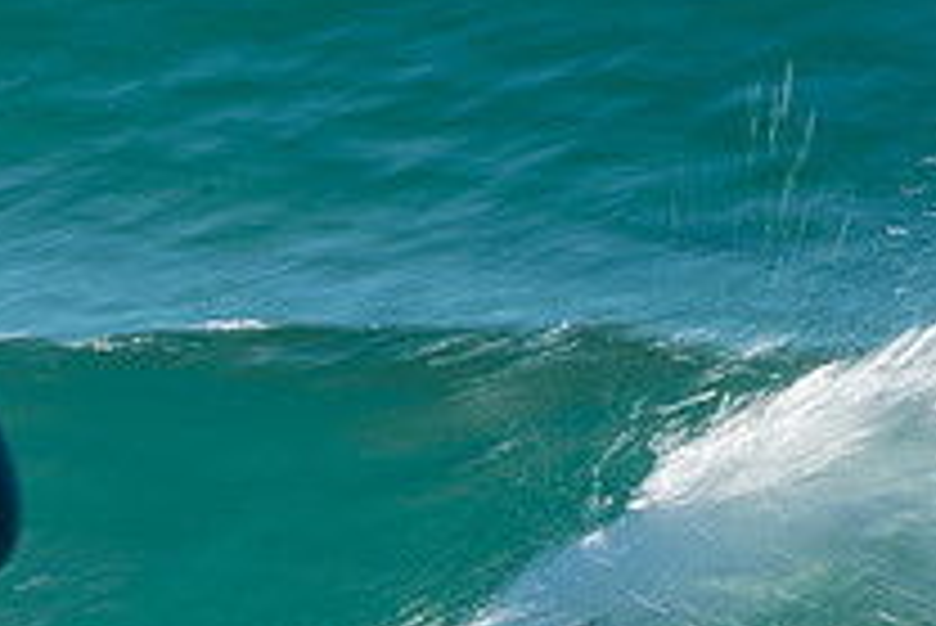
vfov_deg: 0.8
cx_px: -171
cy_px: 772
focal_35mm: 1672
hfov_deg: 1.2
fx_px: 43501
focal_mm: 400
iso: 100
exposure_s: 1/30
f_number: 22
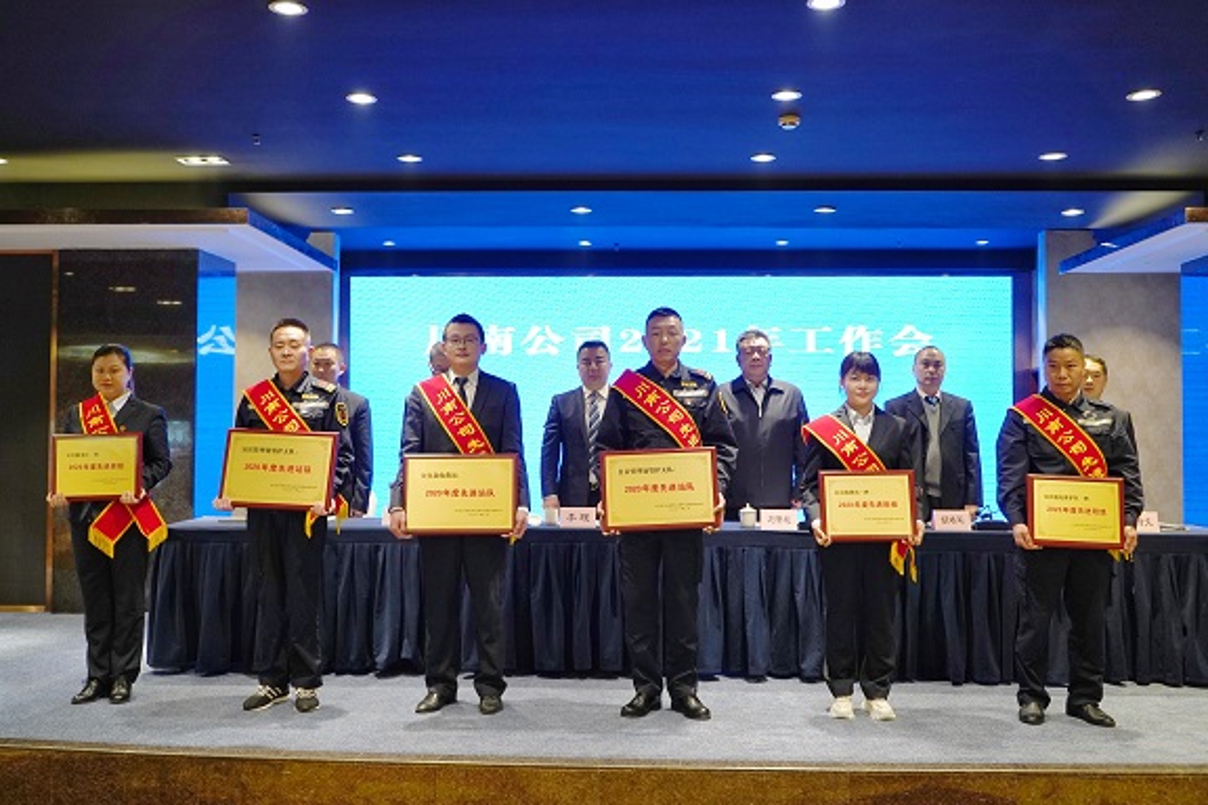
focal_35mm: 33
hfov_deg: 57.2
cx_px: 604
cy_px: 402
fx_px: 1107
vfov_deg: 40.0
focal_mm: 33
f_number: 4
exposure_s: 1/100
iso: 1600
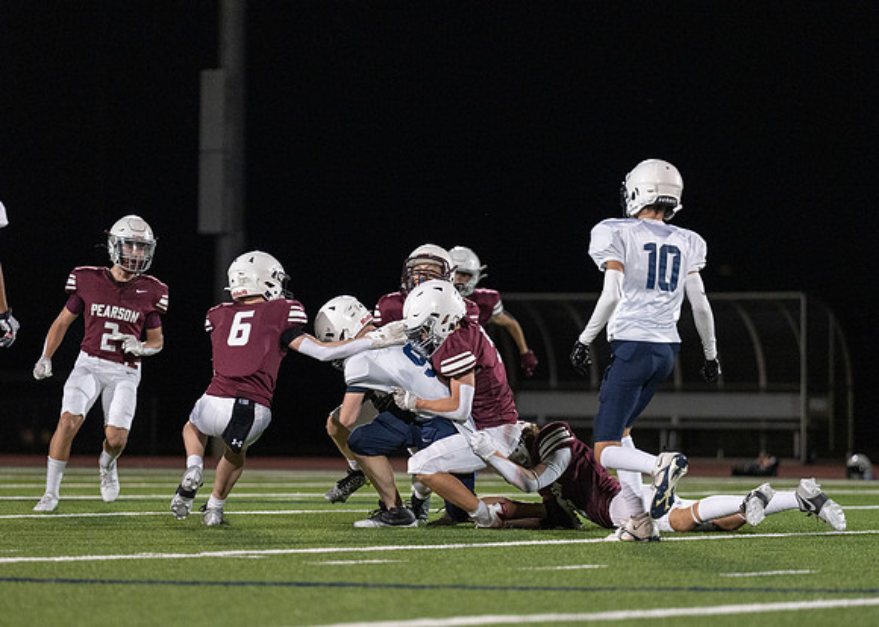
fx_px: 6207
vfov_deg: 5.8
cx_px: 426
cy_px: 372
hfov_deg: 8.1
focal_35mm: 249
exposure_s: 1/1000
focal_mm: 200
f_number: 2.8
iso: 3200
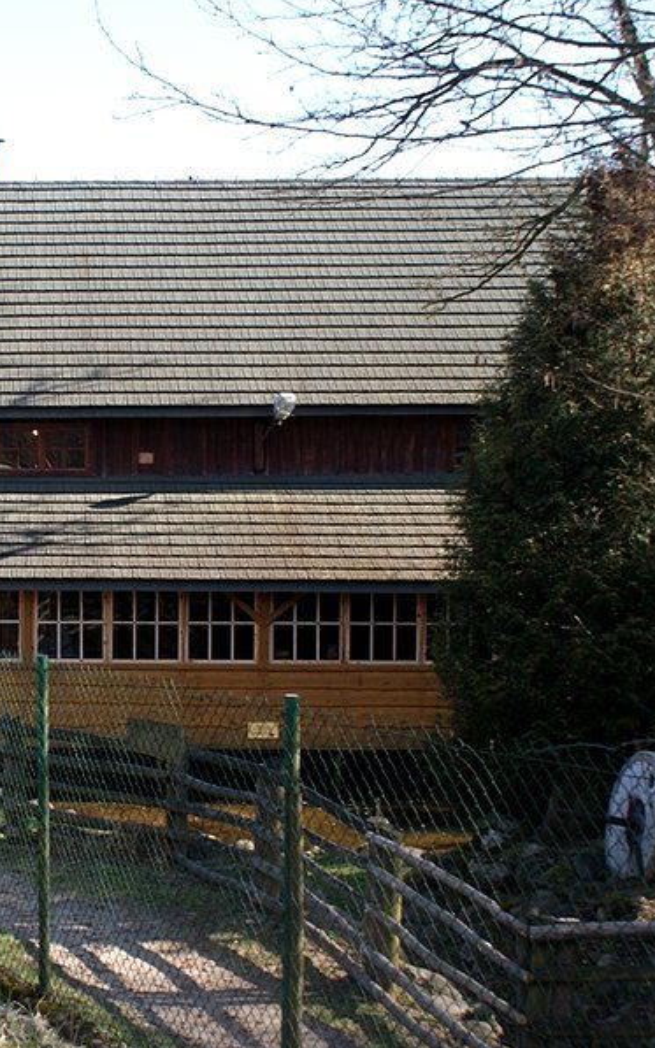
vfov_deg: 34.0
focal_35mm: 60
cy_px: 527
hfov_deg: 20.9
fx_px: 1714
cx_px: -11
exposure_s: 1/60
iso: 100
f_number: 6.3
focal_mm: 26
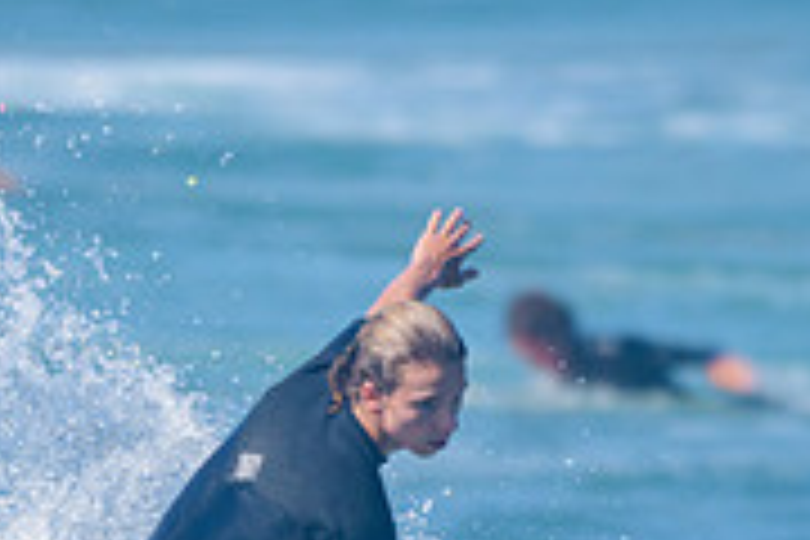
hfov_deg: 1.0
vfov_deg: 0.7
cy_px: 517
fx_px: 44412
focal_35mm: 1974
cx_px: 292
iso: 200
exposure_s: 1/2000
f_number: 5.6
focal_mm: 500
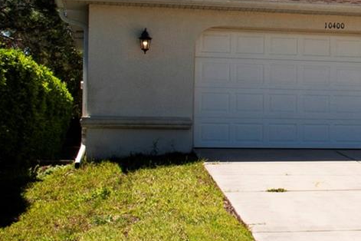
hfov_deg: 16.3
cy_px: 81
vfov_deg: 12.2
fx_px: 1123
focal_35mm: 112
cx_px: 582
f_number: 20
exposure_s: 1/250
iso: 500
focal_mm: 22
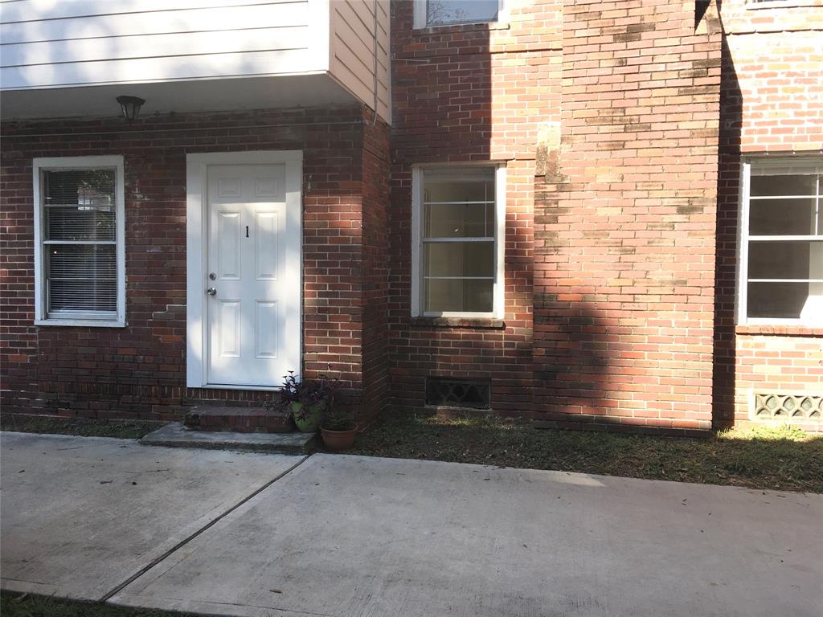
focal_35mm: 29
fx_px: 689
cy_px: 308
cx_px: 412
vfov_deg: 48.2
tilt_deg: -1.5
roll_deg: -1.0
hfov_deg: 61.7
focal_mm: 4.15
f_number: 2.2
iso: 25
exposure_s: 1/405
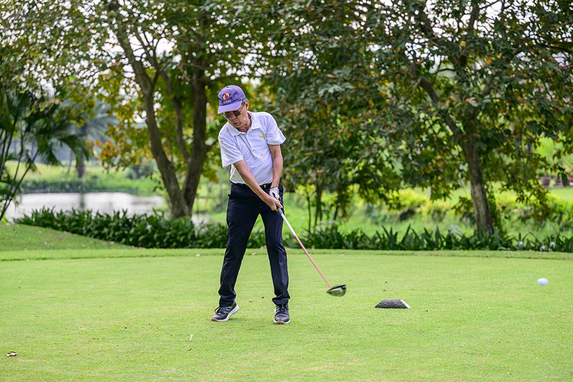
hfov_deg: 25.7
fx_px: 1257
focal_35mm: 79
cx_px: 286
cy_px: 191
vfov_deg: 17.3
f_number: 2.8
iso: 280
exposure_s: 1/1600
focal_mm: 79
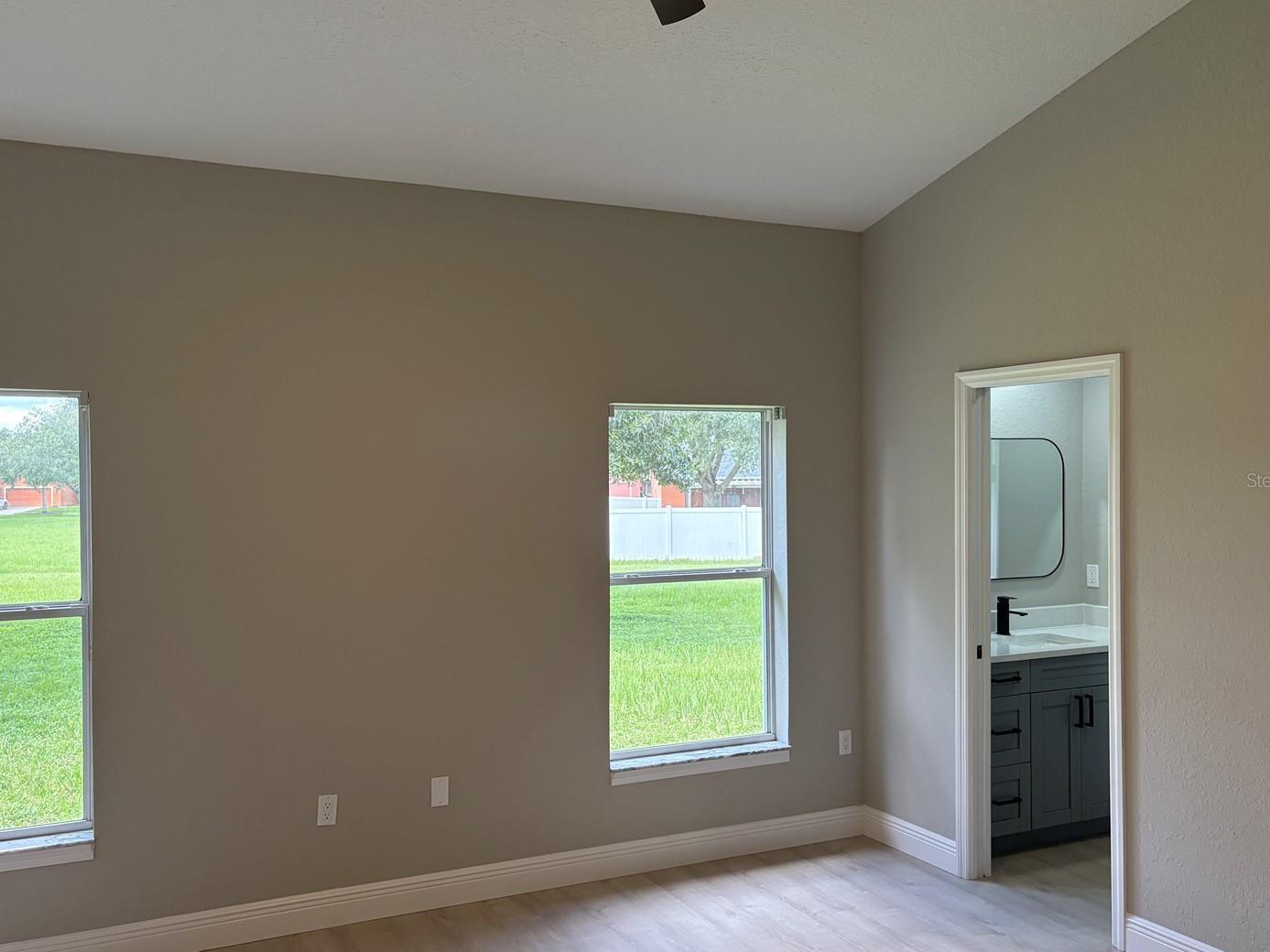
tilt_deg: +0.2
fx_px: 1101
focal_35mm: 30
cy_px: 480
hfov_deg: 59.9
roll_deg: +0.5
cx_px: 601
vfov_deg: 46.8
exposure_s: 1/207
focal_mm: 5.96
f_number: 1.6
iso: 125
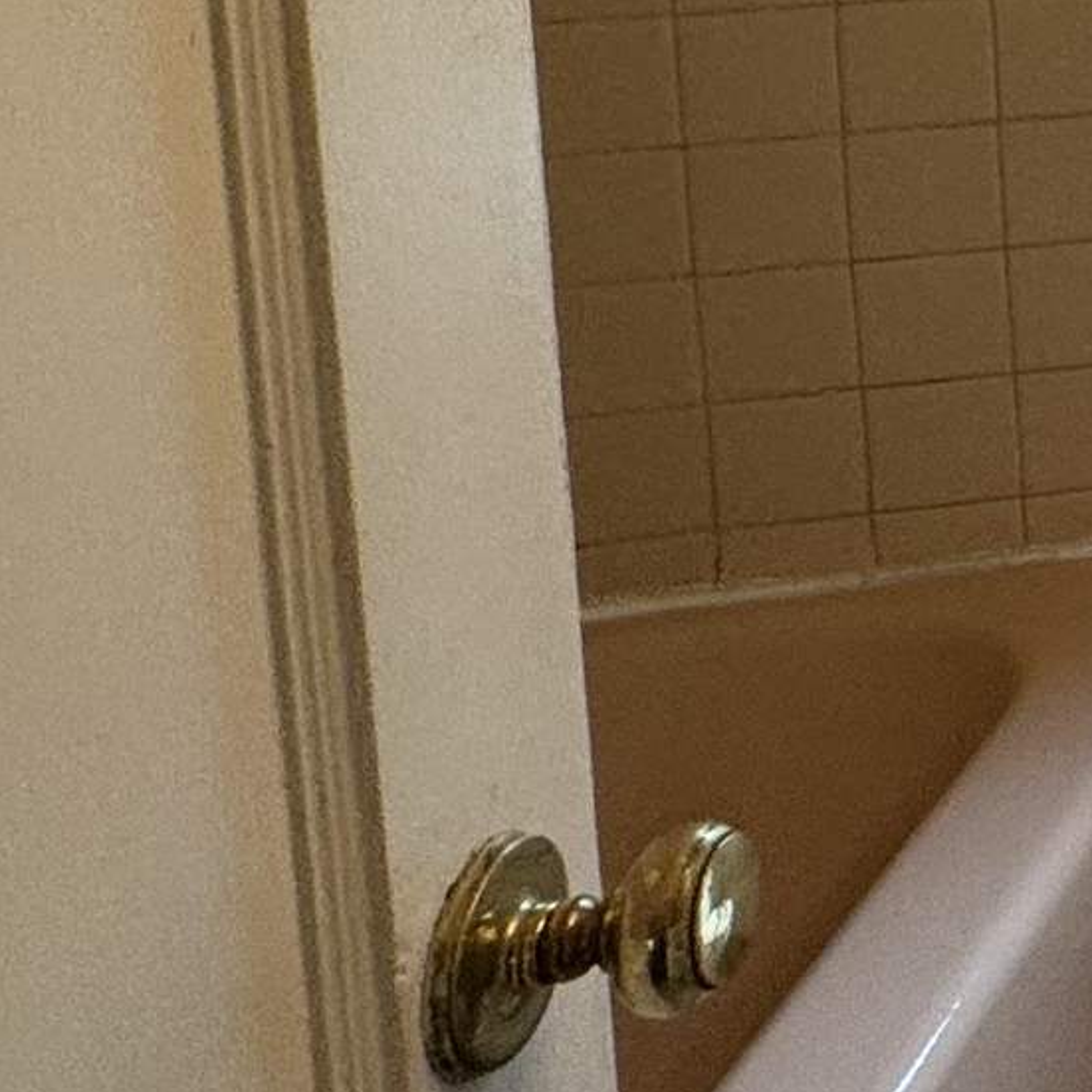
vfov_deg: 21.7
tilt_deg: -5.5
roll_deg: +0.2
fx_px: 2463
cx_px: 2820
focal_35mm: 69
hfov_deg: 13.8
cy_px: -450
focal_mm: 2.22
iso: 100
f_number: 2.2
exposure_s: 1/120
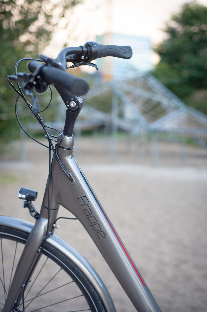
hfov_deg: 27.0
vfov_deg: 39.6
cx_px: 104
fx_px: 432
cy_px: 156
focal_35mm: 50
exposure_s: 1/1250
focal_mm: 50
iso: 1250
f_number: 2.5
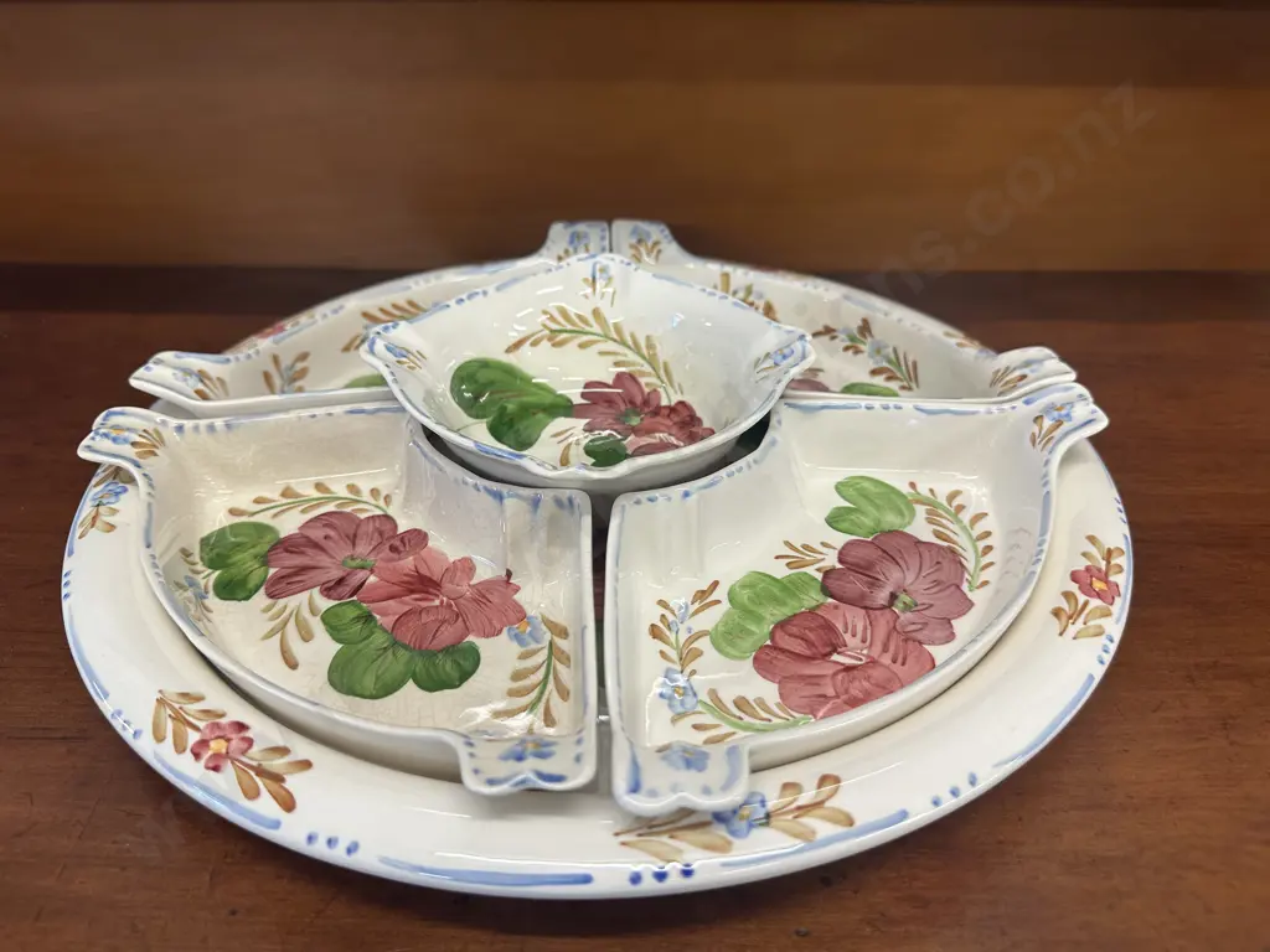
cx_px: 635
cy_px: 476
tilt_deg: -35.6
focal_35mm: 24
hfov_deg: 71.6
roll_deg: -0.1
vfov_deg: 56.8
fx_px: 881
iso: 125
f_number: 1.78
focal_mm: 6.86
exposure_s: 1/100
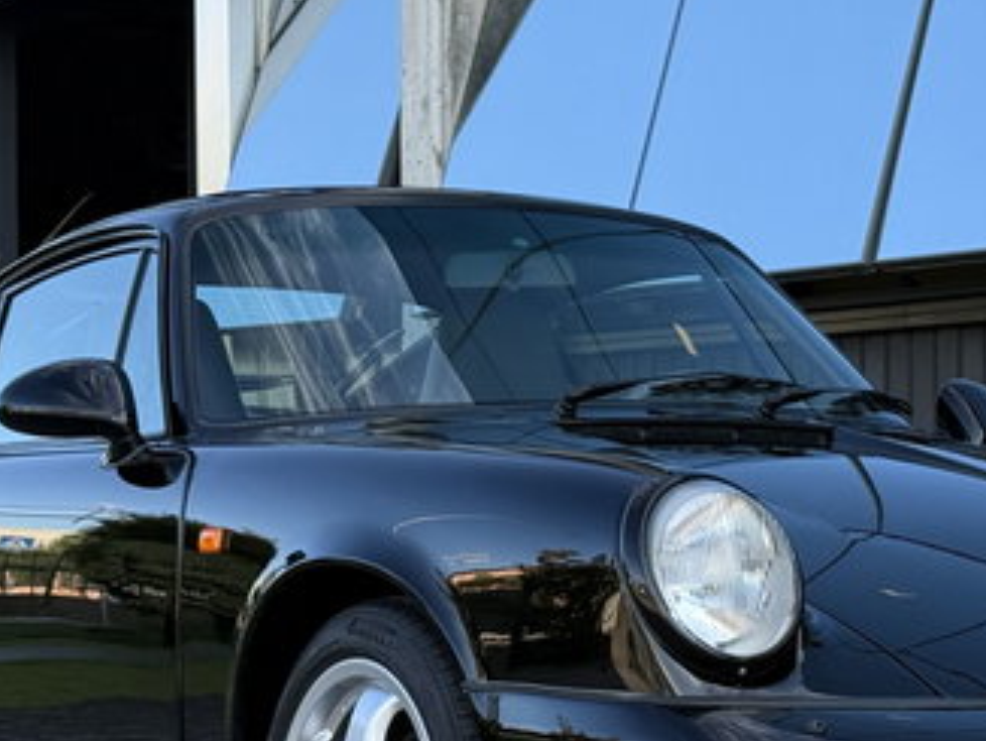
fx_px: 3221
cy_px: 596
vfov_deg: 13.1
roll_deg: -0.1
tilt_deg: -1.7
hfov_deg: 17.4
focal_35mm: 113
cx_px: 620
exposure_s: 1/646
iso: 80
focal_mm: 6.76
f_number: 1.78
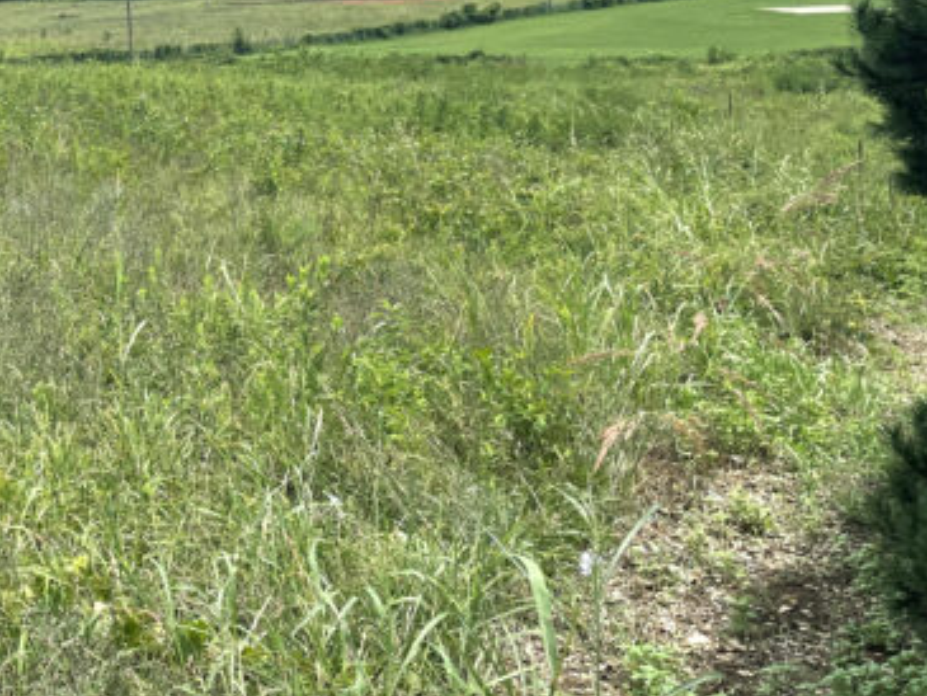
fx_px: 1527
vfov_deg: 25.2
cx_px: 99
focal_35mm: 57
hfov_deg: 32.2
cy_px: 119
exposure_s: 1/5291
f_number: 1.6
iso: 32
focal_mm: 4.2
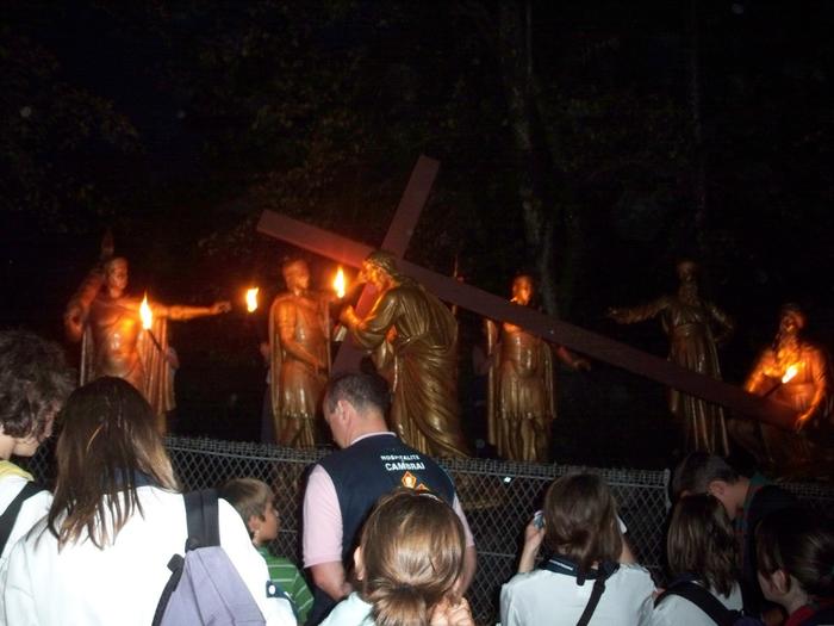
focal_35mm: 37
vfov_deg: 38.7
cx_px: 417
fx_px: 891
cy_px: 313
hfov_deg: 50.1
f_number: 3.4
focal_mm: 7.9
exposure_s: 1/8
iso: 400
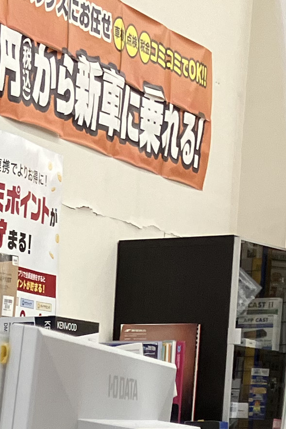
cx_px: -295
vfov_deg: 14.1
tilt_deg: -8.0
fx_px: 1584
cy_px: 707
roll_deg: -1.7
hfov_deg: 9.6
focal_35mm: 133
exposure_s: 1/100
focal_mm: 3.99
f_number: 1.8
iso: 64
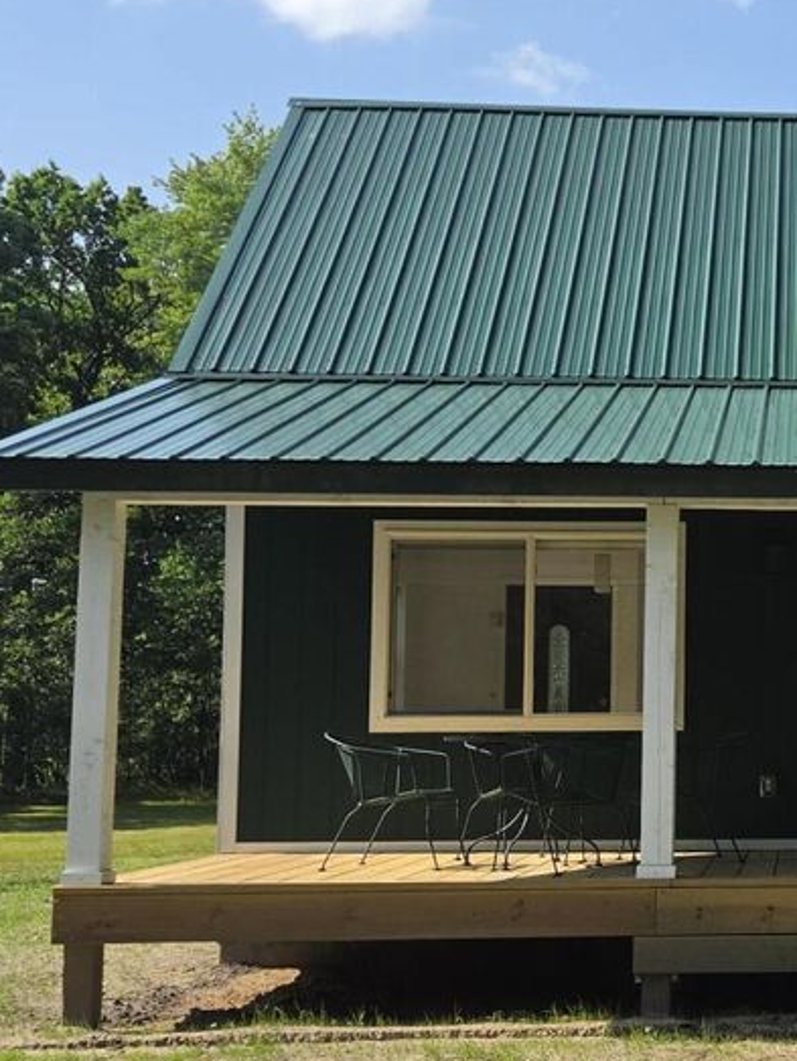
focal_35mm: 60
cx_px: 959
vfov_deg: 32.2
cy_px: 559
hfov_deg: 22.5
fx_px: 1840
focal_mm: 5.4
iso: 80
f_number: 1.8
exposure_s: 1/3229
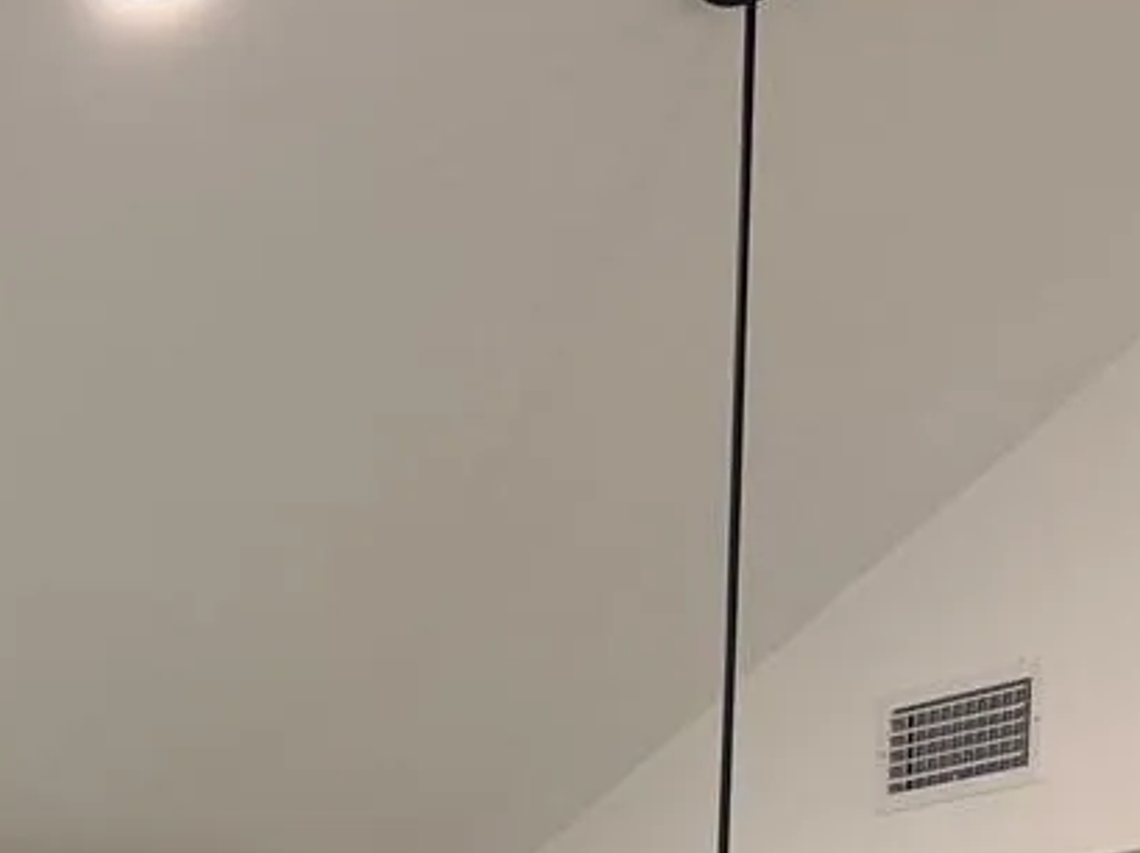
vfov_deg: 14.3
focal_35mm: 94
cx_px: -295
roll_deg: -1.3
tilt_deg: -1.6
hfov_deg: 19.4
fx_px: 3093
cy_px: 1416
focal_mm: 6.76
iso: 160
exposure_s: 1/120
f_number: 1.78
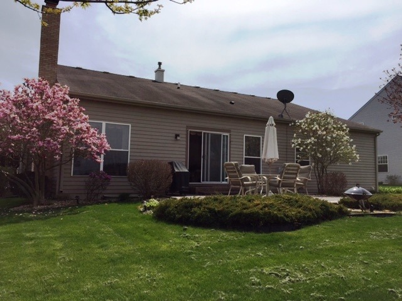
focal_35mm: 29
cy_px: 150
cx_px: 201
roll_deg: -2.1
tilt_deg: +5.0
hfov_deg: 61.7
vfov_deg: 48.2
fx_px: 337
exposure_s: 1/6623
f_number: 2.2
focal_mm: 4.15
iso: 32
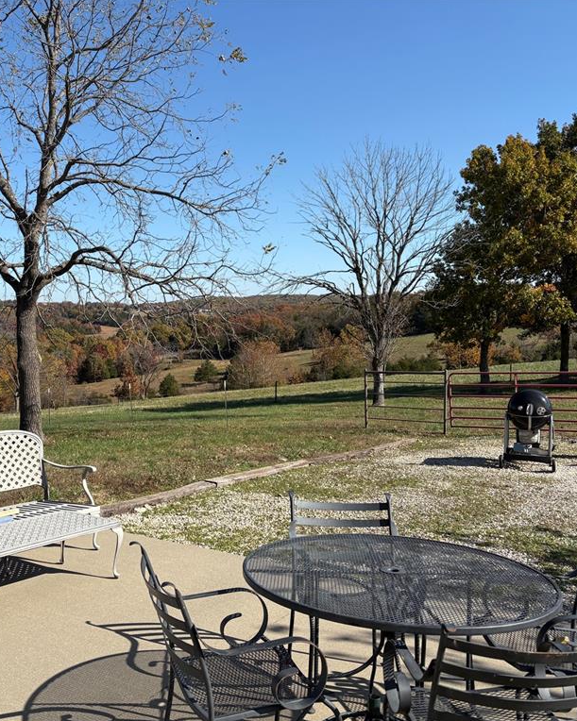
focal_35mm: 34
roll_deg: +1.3
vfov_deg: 52.8
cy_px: 360
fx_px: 726
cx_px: 198
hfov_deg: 42.8
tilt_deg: -2.9
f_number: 1.6
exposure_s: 1/3448
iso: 50
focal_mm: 5.96
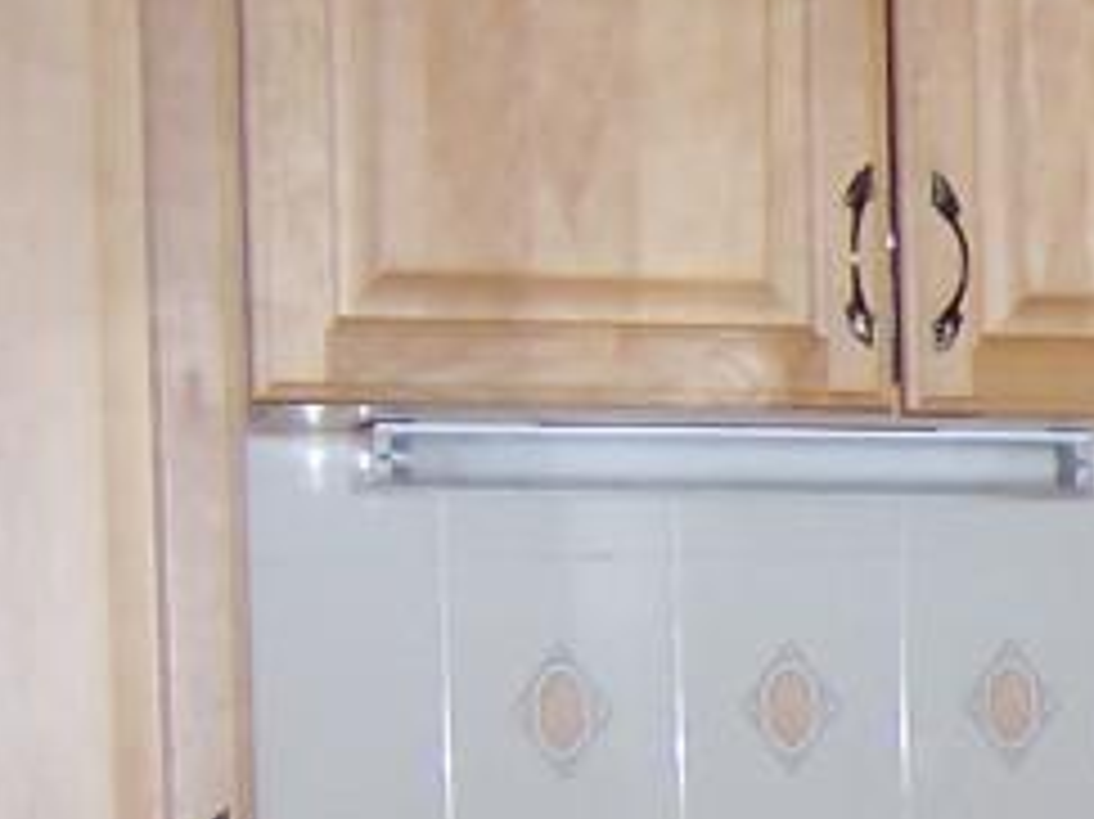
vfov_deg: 9.6
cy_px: 963
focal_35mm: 152
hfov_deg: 11.6
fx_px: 4801
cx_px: 2197
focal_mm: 5.6
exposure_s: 1/60
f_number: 2.8
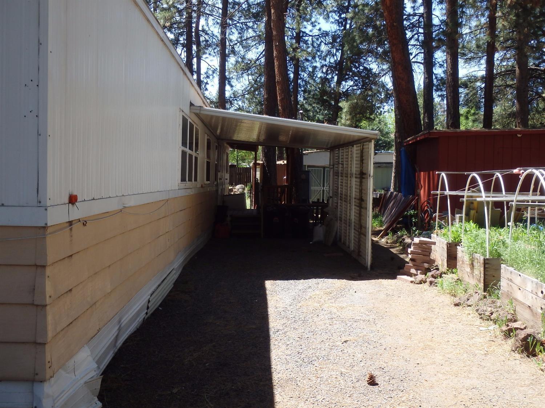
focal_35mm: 36
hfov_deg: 51.4
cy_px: 204
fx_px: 567
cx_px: 272
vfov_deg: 39.6
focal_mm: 6.4
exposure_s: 1/250
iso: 125
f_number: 4.5
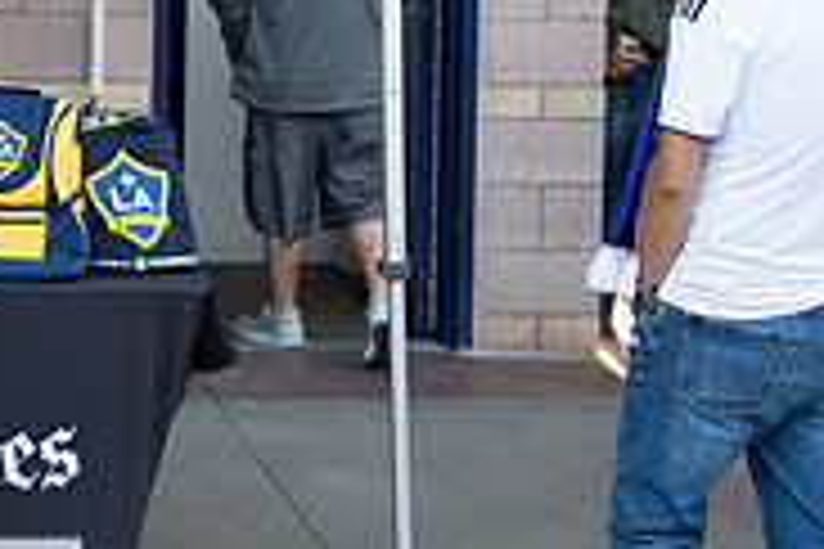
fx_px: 3044
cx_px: -239
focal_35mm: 133
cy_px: -74
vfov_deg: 10.2
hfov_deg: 14.8
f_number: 2.8
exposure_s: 1/200
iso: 250
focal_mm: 42
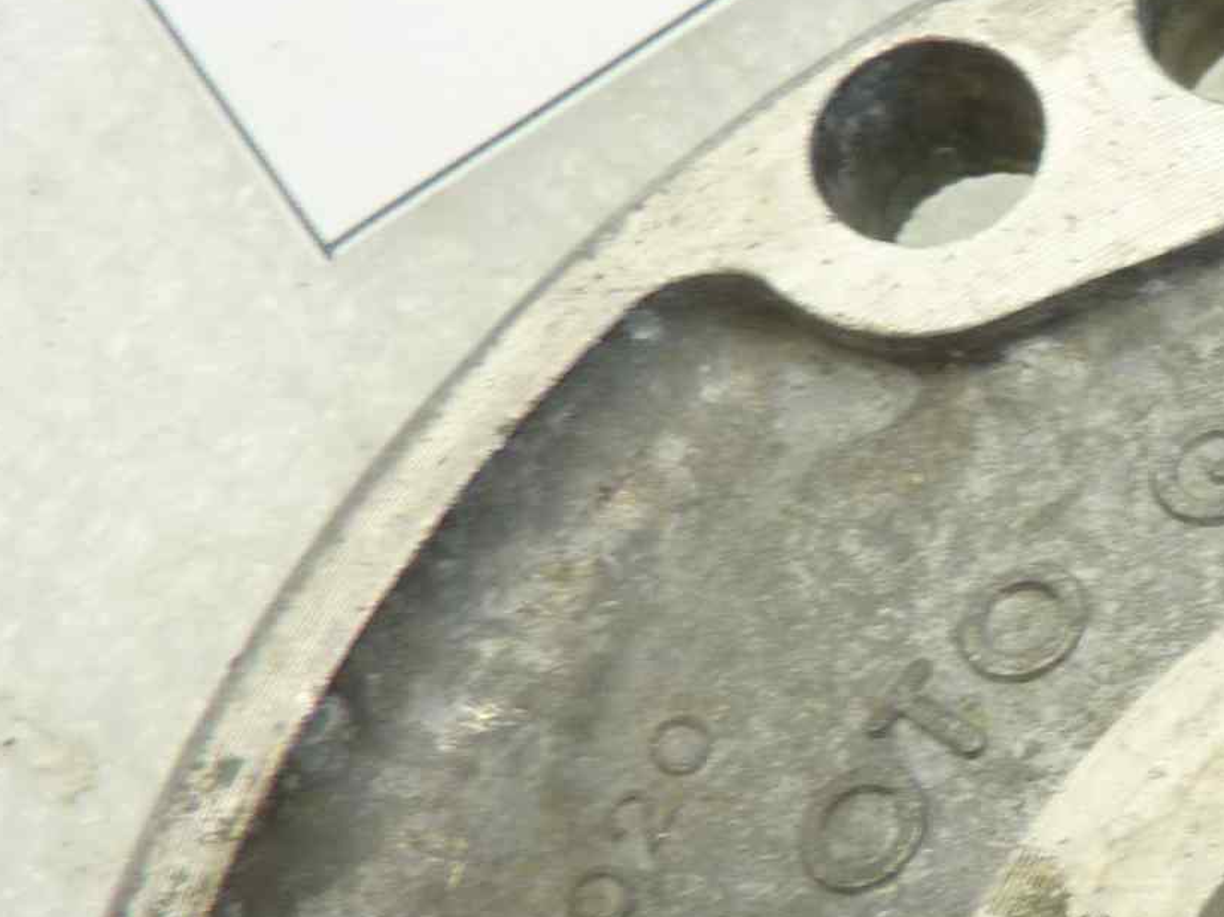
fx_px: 2757
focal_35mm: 78
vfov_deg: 18.9
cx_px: 1876
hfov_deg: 20.9
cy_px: 482
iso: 80
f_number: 3.3
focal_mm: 4.1
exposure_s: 1/15
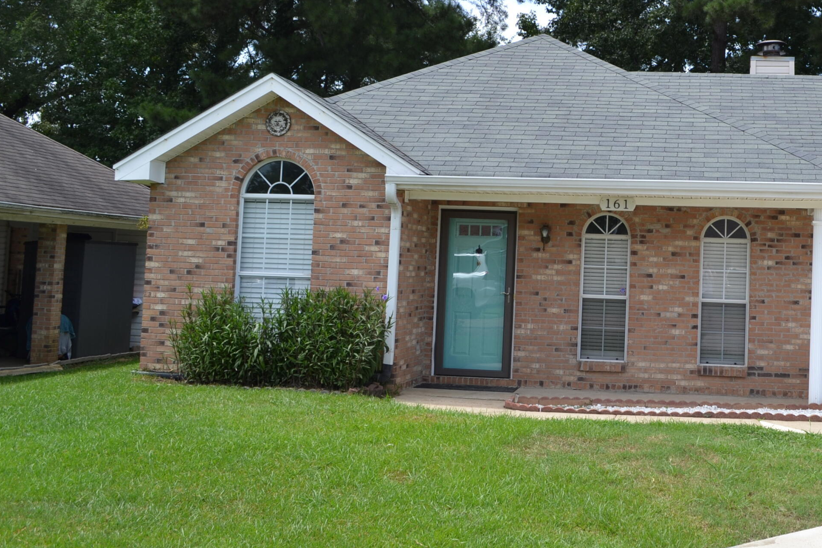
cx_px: 642
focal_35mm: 47
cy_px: 178
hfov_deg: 40.4
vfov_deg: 28.4
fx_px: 1073
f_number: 6.3
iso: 100
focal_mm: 20
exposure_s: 1/160
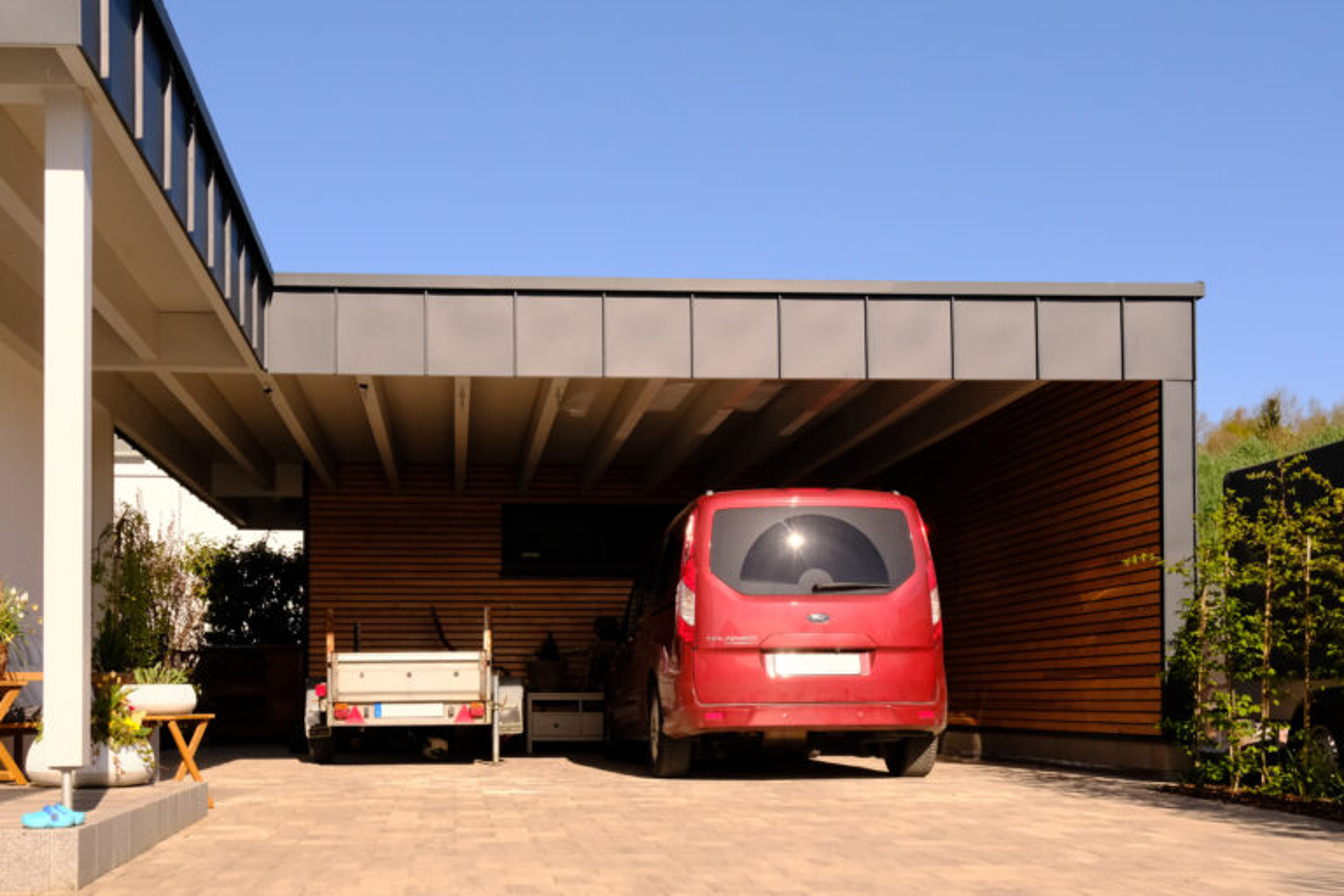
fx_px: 1419
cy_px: 448
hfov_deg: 50.7
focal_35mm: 38
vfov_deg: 35.1
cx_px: 672
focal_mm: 25.5
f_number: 9
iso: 1600
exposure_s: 1/2000
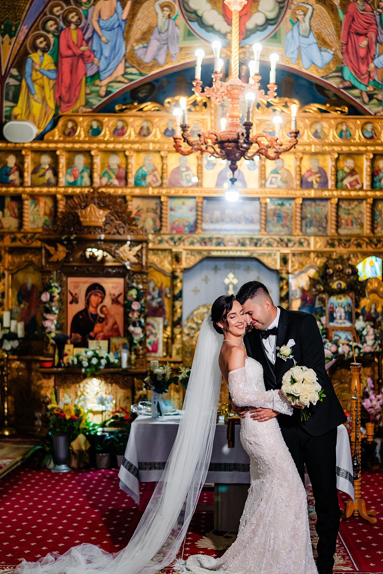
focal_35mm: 55
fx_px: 878
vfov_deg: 36.2
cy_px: 305
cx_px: 205
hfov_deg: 24.6
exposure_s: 1/250
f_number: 1.4
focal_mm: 50
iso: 400
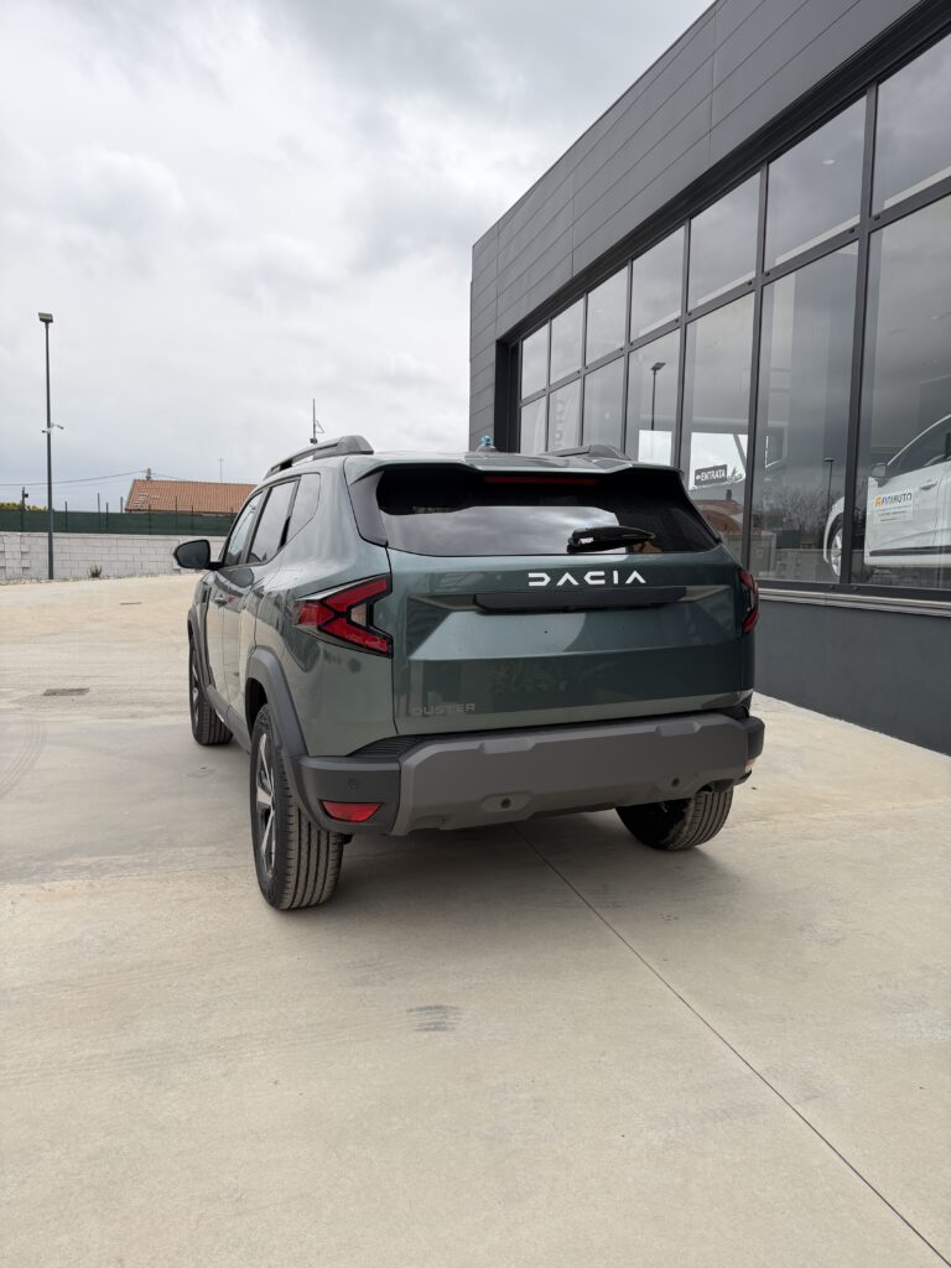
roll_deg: -1.0
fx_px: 879
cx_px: 476
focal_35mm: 24
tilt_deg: -5.0
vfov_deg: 71.6
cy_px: 634
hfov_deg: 56.8
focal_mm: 6.76
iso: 100
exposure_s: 1/1949
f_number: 1.78
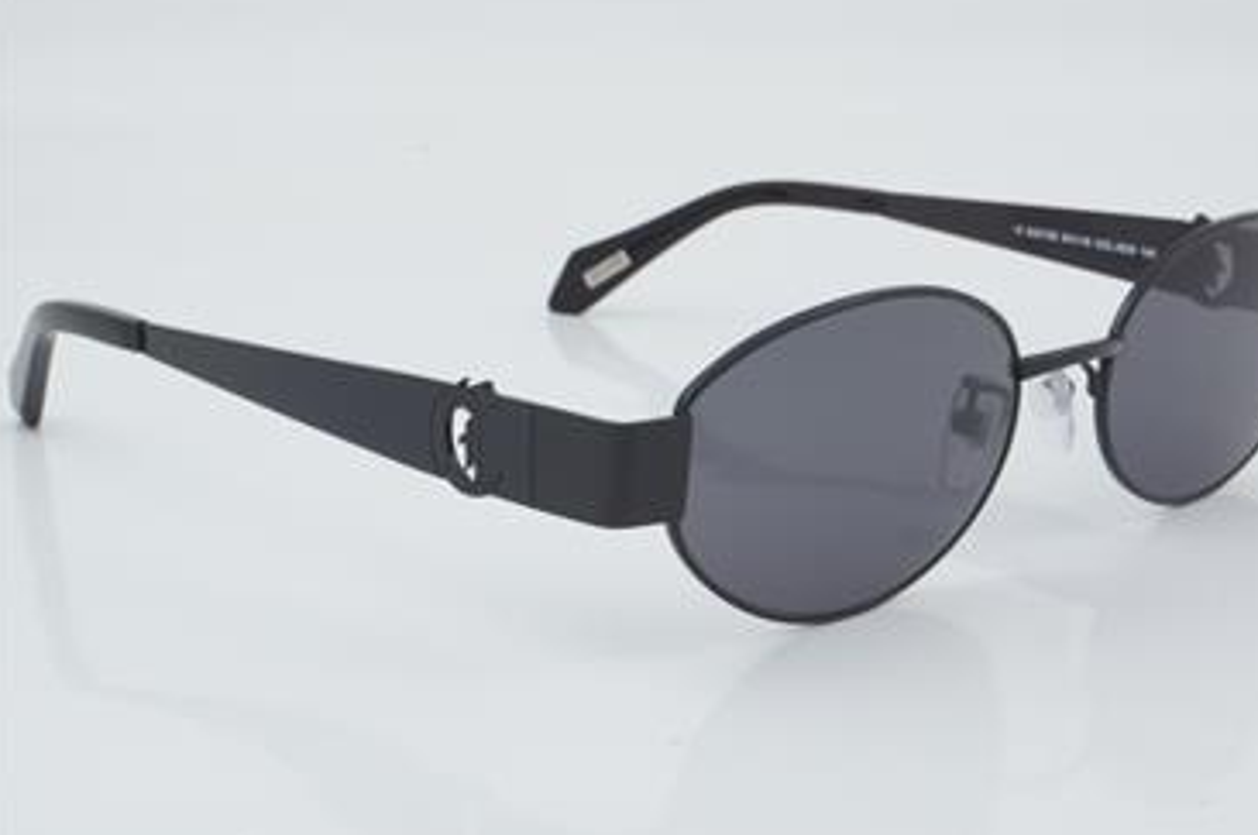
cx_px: 677
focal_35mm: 82
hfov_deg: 24.8
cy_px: 405
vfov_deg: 16.6
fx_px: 2862
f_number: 29
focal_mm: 50
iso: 100
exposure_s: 1/4
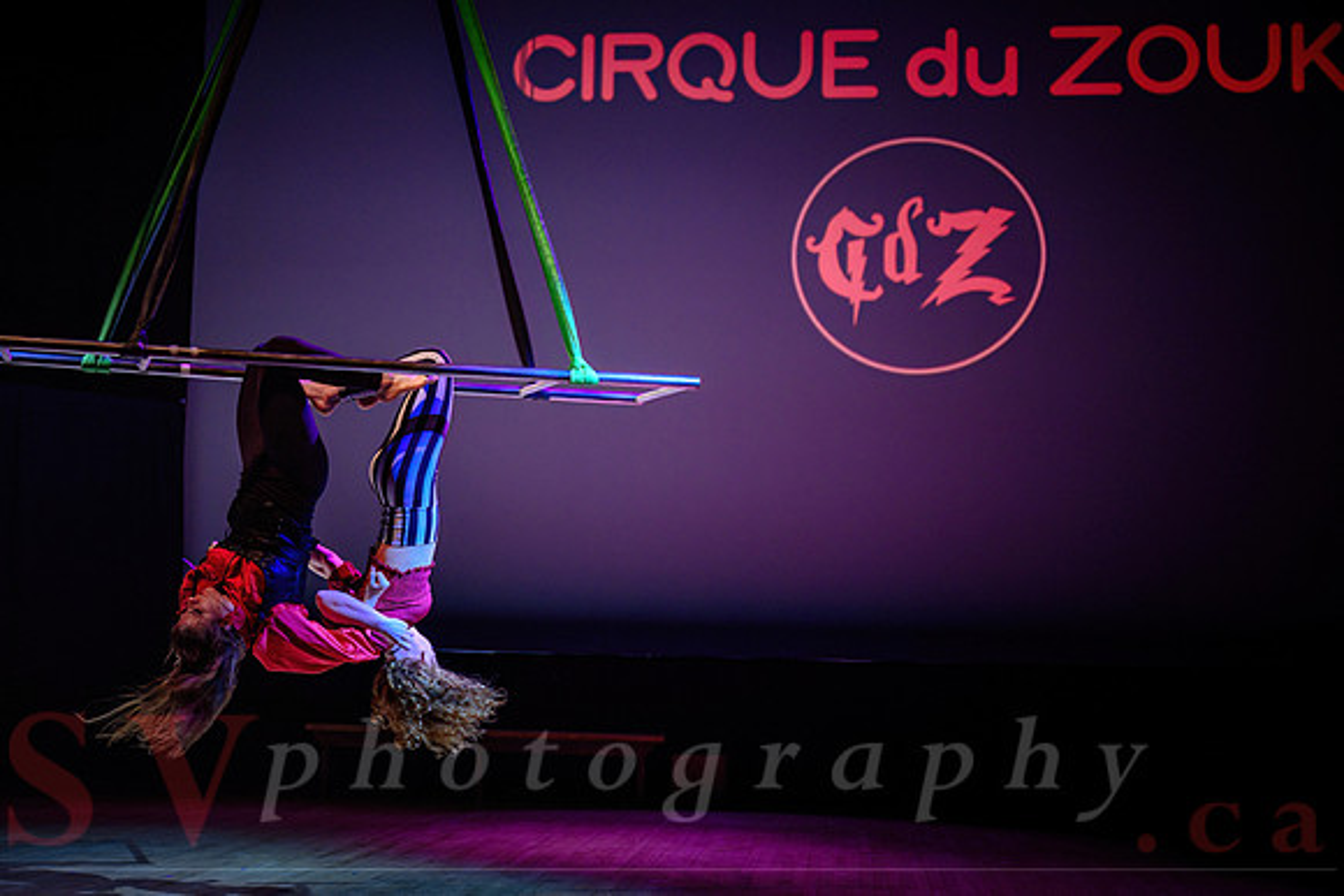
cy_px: 468
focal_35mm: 50
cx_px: 608
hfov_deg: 39.9
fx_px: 1848
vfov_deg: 27.3
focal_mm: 44
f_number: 2.8
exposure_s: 1/160
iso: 1250
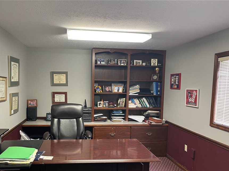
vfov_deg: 45.2
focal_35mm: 31
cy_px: 102
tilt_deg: -4.7
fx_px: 205
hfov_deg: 58.0
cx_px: 94
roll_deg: -1.2
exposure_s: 1/60
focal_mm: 5.1
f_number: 1.6
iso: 125
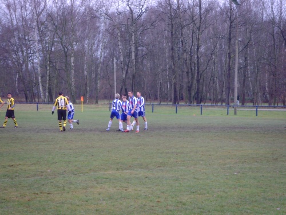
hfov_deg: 16.8
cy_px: 108
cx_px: 143
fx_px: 967
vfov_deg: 12.7
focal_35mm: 117
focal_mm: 19.8
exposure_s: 1/60
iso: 200
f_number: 4.5
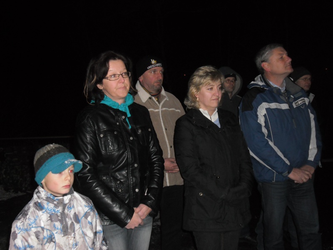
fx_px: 366
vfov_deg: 37.7
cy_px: 125
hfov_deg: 49.0
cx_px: 166
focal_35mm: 38
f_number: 3.9
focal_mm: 6.9
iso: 400
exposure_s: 1/60
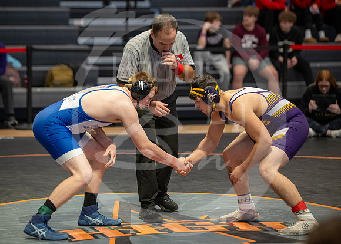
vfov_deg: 9.3
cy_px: 113
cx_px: 143
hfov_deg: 13.0
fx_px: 1499
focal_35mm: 155
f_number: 2.8
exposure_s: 1/1000
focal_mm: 135
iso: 3200
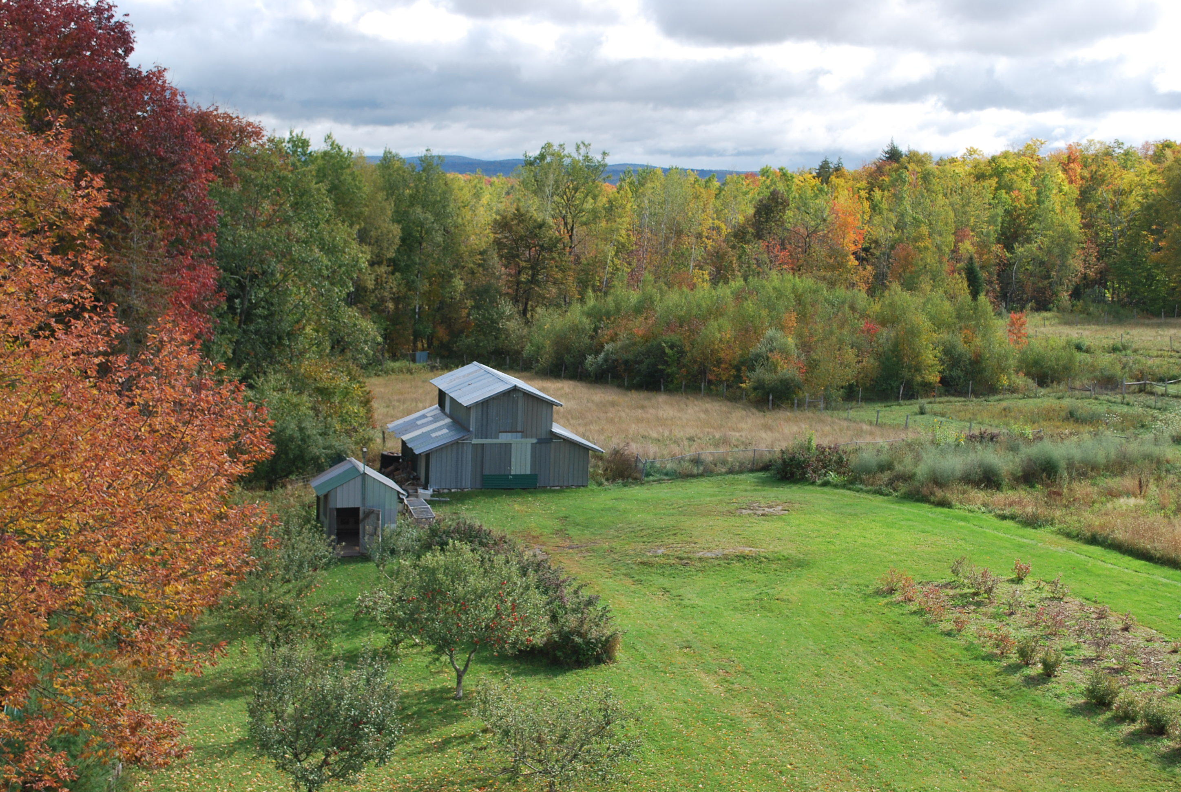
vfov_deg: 28.2
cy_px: 396
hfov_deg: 41.0
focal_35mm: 48
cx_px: 590
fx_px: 1578
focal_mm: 32
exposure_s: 1/200
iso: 100
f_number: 7.1
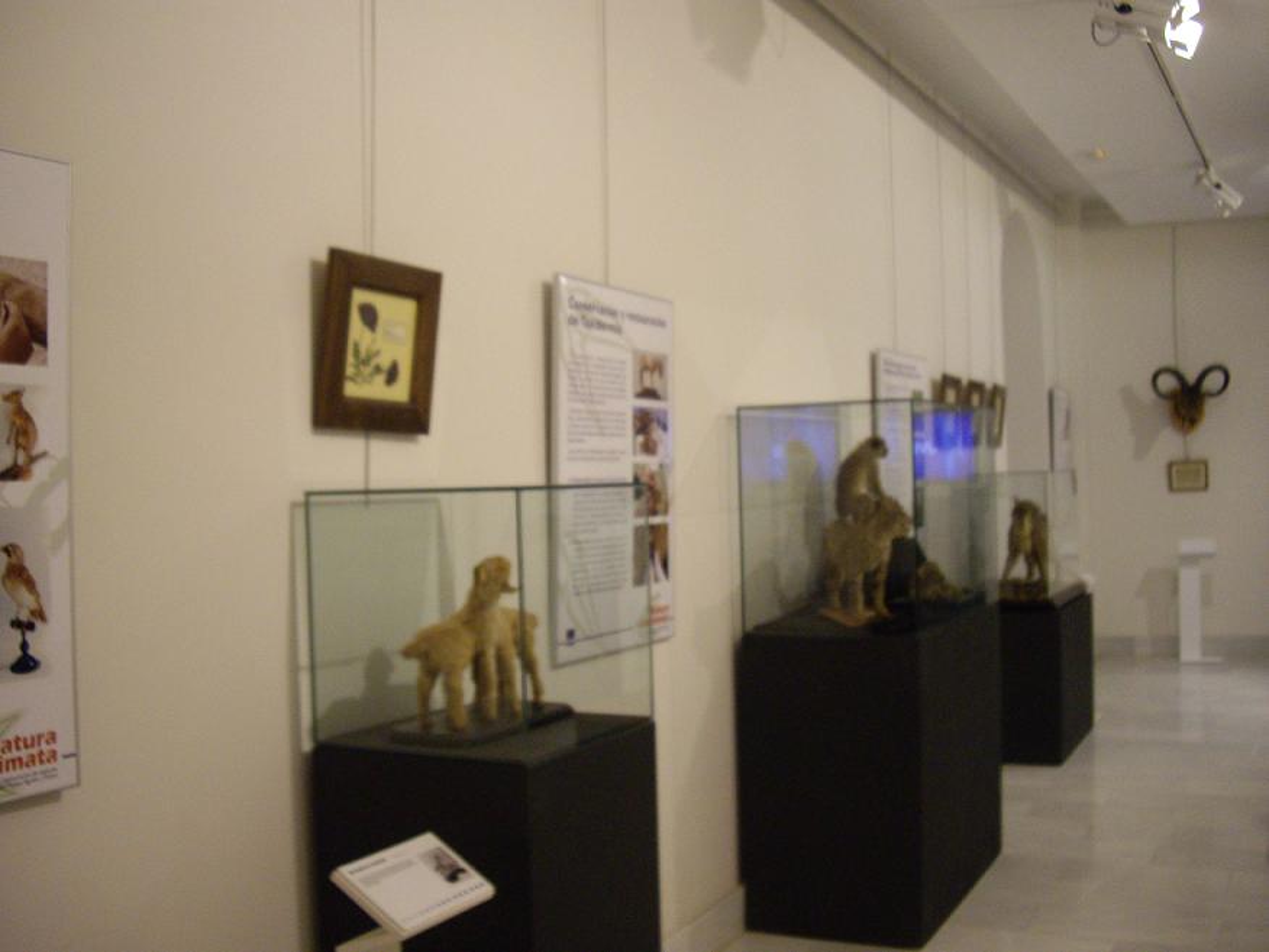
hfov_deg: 49.0
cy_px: 476
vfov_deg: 37.7
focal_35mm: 38
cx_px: 634
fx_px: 1393
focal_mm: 7.9
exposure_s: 1/50
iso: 400
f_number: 2.8
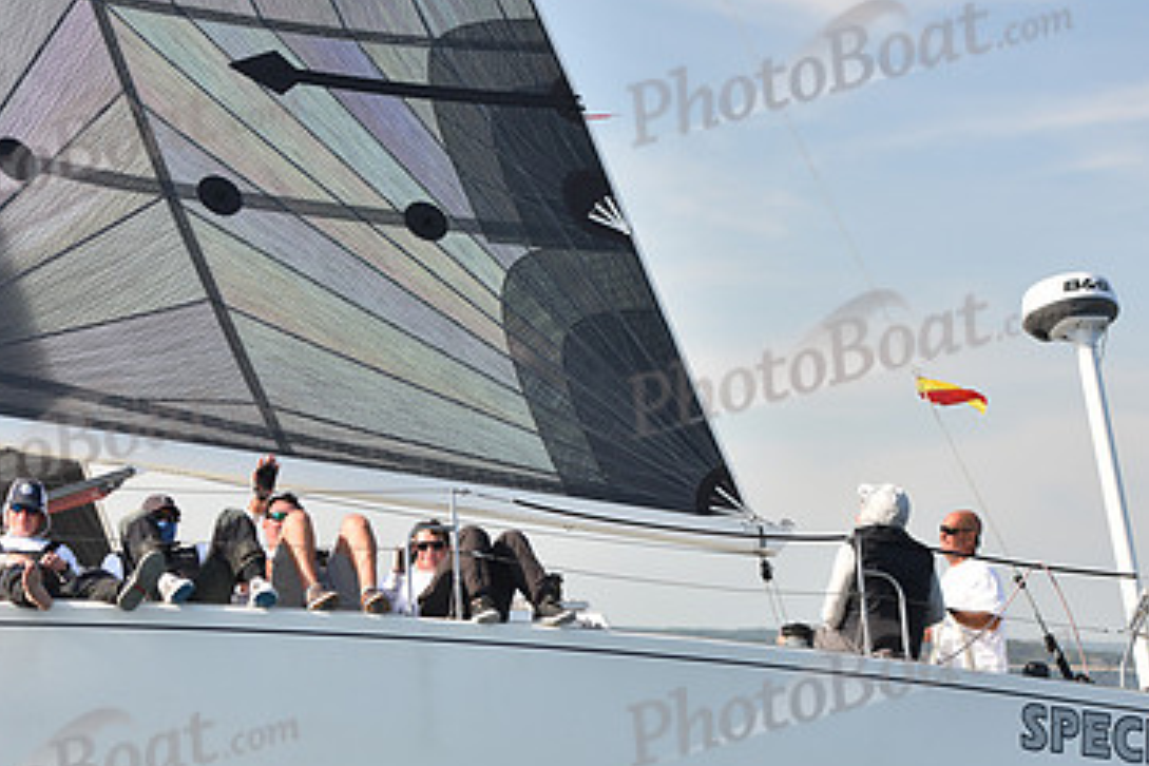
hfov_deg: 18.2
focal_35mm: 112
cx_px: 465
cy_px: 565
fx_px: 3574
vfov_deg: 12.2
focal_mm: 70
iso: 250
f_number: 4
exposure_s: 1/640
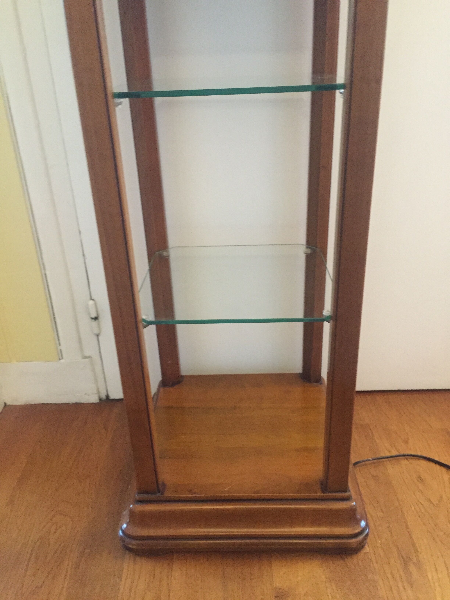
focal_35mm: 29
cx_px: 225
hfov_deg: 48.2
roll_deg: +0.2
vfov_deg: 61.7
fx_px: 503
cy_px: 300
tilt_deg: -26.1
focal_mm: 4.15
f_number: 2.2
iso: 320
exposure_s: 1/15
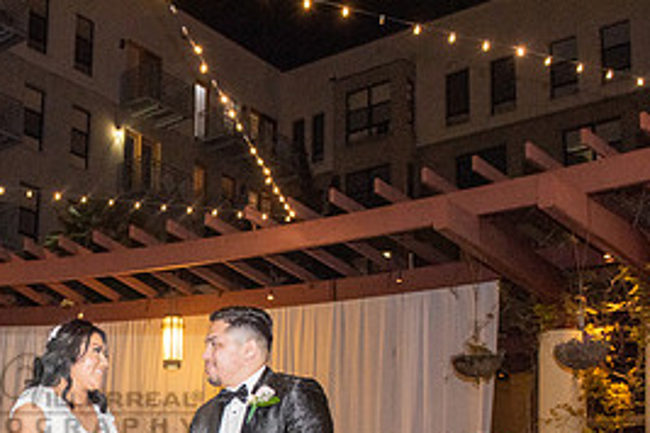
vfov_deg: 22.8
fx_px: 1029
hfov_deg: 33.4
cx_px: 79
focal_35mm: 57
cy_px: 437
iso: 1600
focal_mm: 24
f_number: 4
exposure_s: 1/160
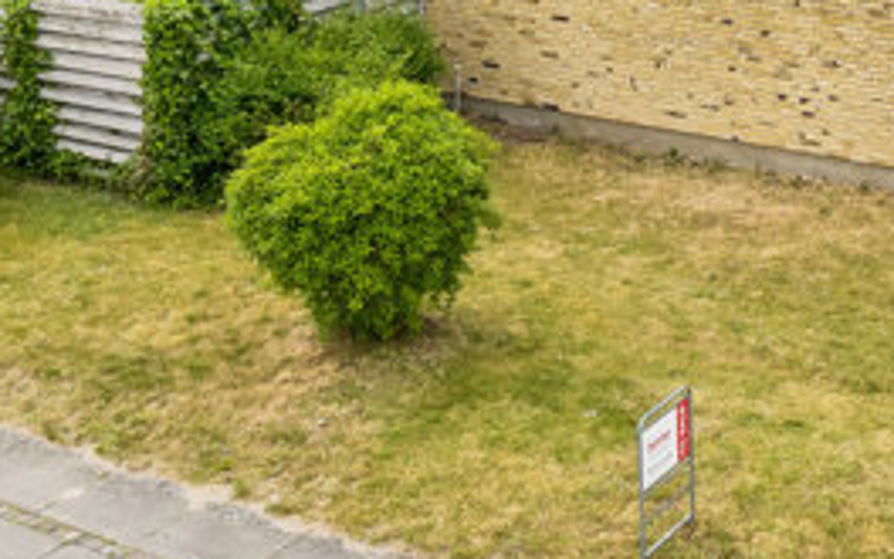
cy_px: -117
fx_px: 1749
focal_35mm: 72
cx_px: 887
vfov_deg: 17.3
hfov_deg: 27.1
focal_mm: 15.5
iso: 250
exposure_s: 1/400
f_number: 8
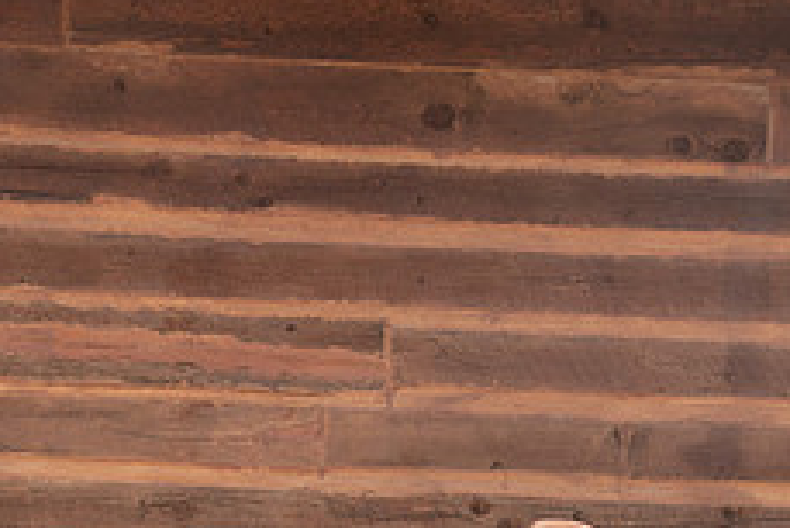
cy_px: 733
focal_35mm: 137
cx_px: 122
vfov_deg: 9.8
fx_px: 3008
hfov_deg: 14.8
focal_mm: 44
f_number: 5.6
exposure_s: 1/125
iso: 320
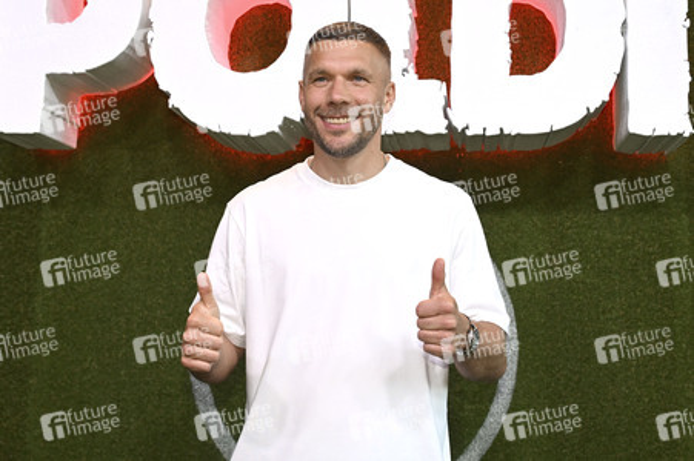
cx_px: 347
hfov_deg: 43.6
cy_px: 230
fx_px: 867
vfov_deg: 29.8
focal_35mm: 45
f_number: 4
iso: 800
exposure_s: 1/250
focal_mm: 45
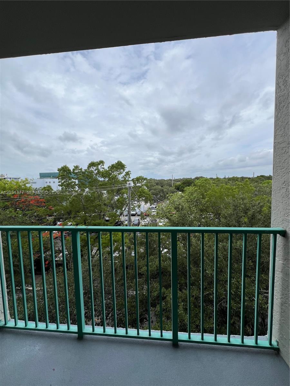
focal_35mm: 13
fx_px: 145
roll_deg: +2.0
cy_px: 193
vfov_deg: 106.2
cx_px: 145
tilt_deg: -4.3
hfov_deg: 89.9
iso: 32
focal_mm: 1.57
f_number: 1.8
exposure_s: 1/2874
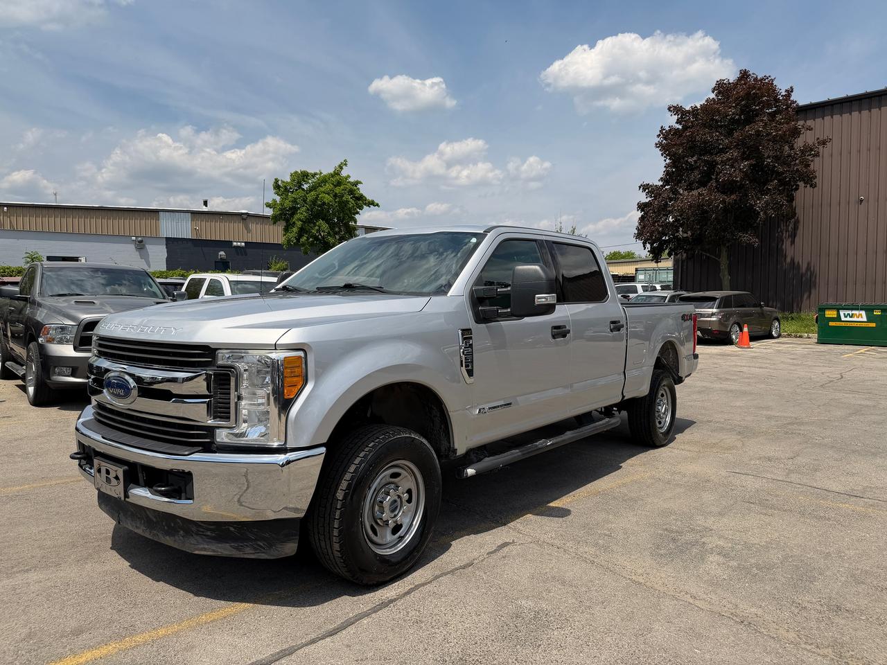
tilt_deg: -4.2
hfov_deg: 71.6
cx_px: 444
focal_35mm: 24
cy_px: 332
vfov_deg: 56.8
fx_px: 615
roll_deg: +0.1
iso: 80
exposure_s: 1/6711
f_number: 1.78
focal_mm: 6.76
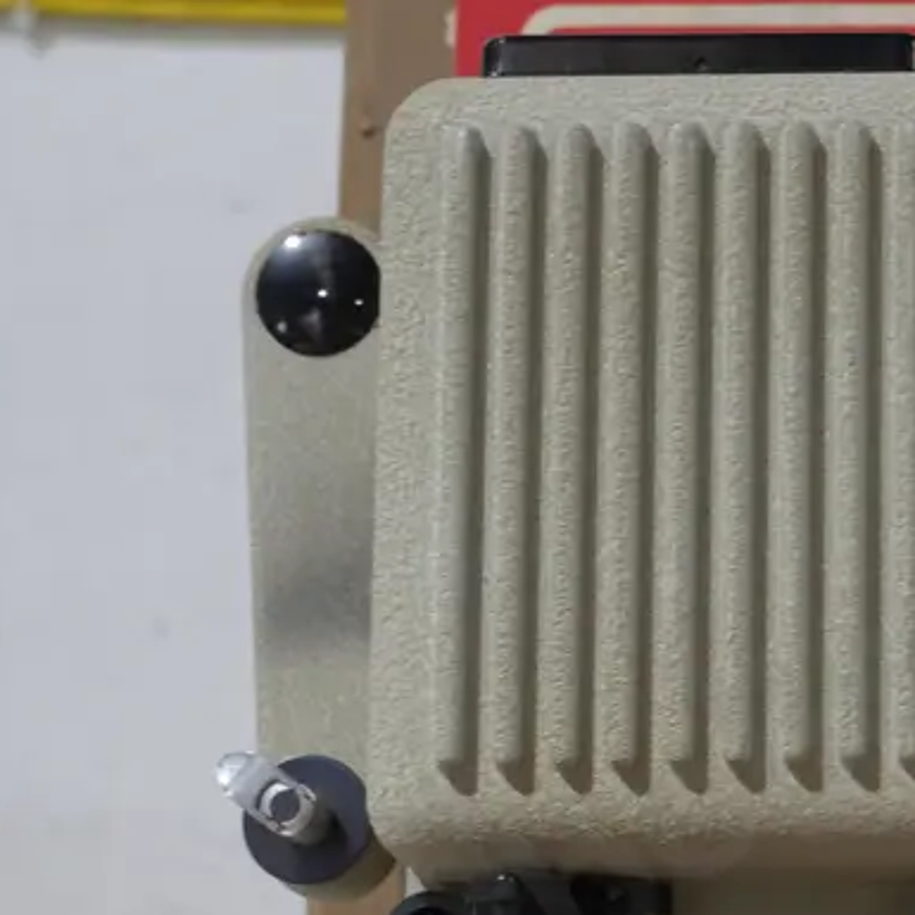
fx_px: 3798
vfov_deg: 13.7
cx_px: 1077
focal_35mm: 127
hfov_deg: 13.4
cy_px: 534
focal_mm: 27
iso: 1250
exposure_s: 1/60
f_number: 5.3
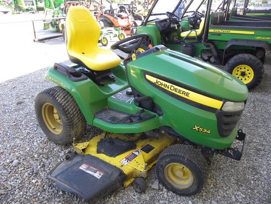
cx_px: 136
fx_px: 204
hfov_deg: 67.3
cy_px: 102
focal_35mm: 26
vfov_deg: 53.1
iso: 64
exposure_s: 1/73.6
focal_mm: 4.6
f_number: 2.8
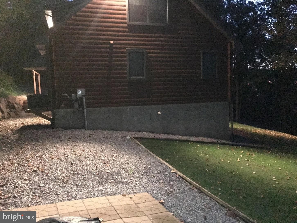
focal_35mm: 29
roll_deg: +2.1
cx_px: 148
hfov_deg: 61.7
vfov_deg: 48.2
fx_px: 249
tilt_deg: -3.5
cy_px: 112
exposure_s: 1/16
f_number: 2.2
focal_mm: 4.15
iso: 1600
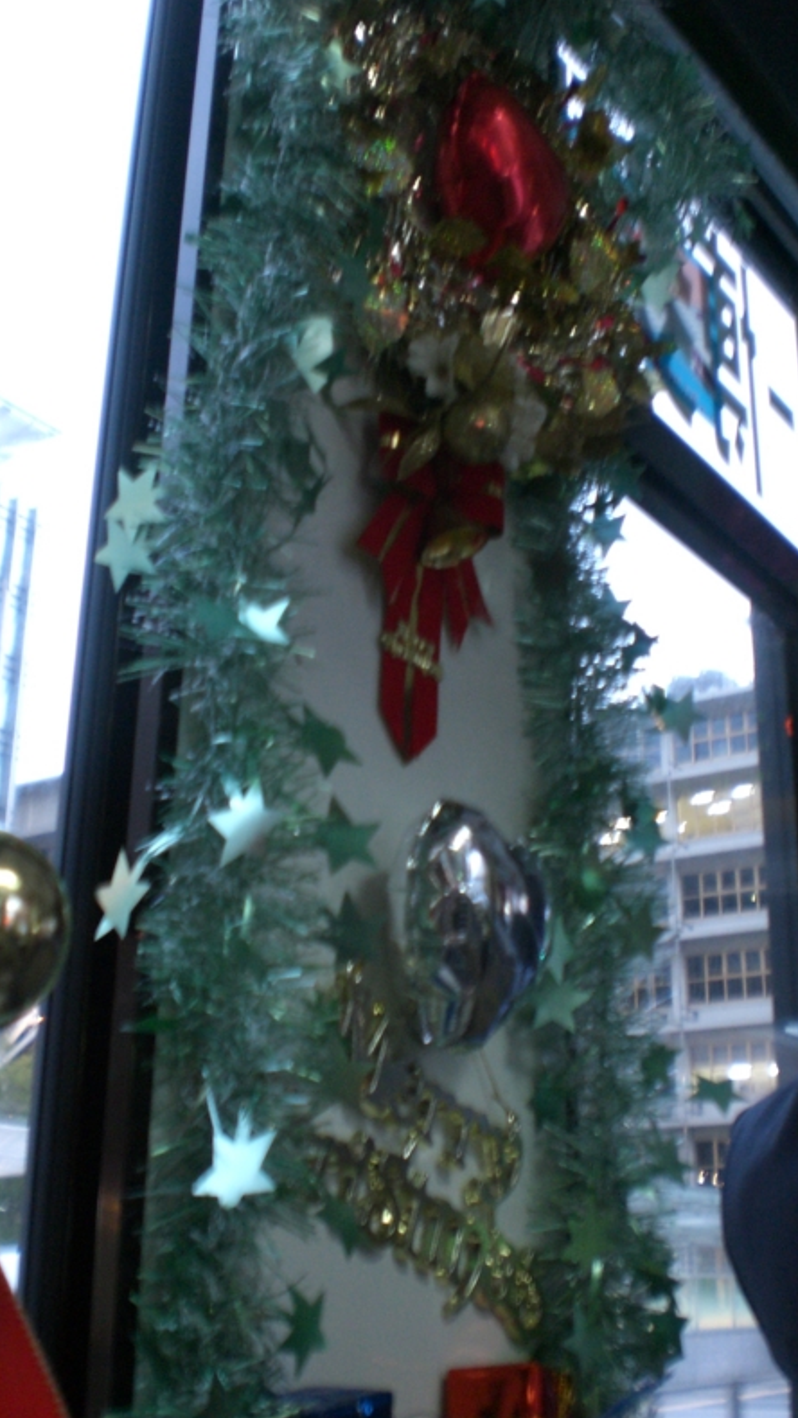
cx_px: 401
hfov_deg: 28.4
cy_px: 705
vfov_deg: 48.4
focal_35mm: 42
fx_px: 1579
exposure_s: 1/13
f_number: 3.1
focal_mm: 6.3
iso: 200
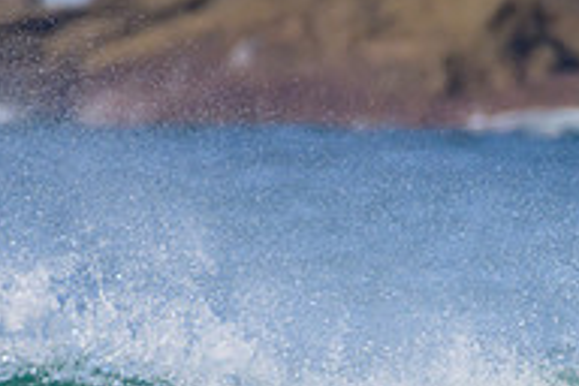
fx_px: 53360
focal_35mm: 3318
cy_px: 552
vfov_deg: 0.4
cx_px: 576
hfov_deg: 0.6
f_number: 11
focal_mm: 1000
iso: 900
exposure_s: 1/2000
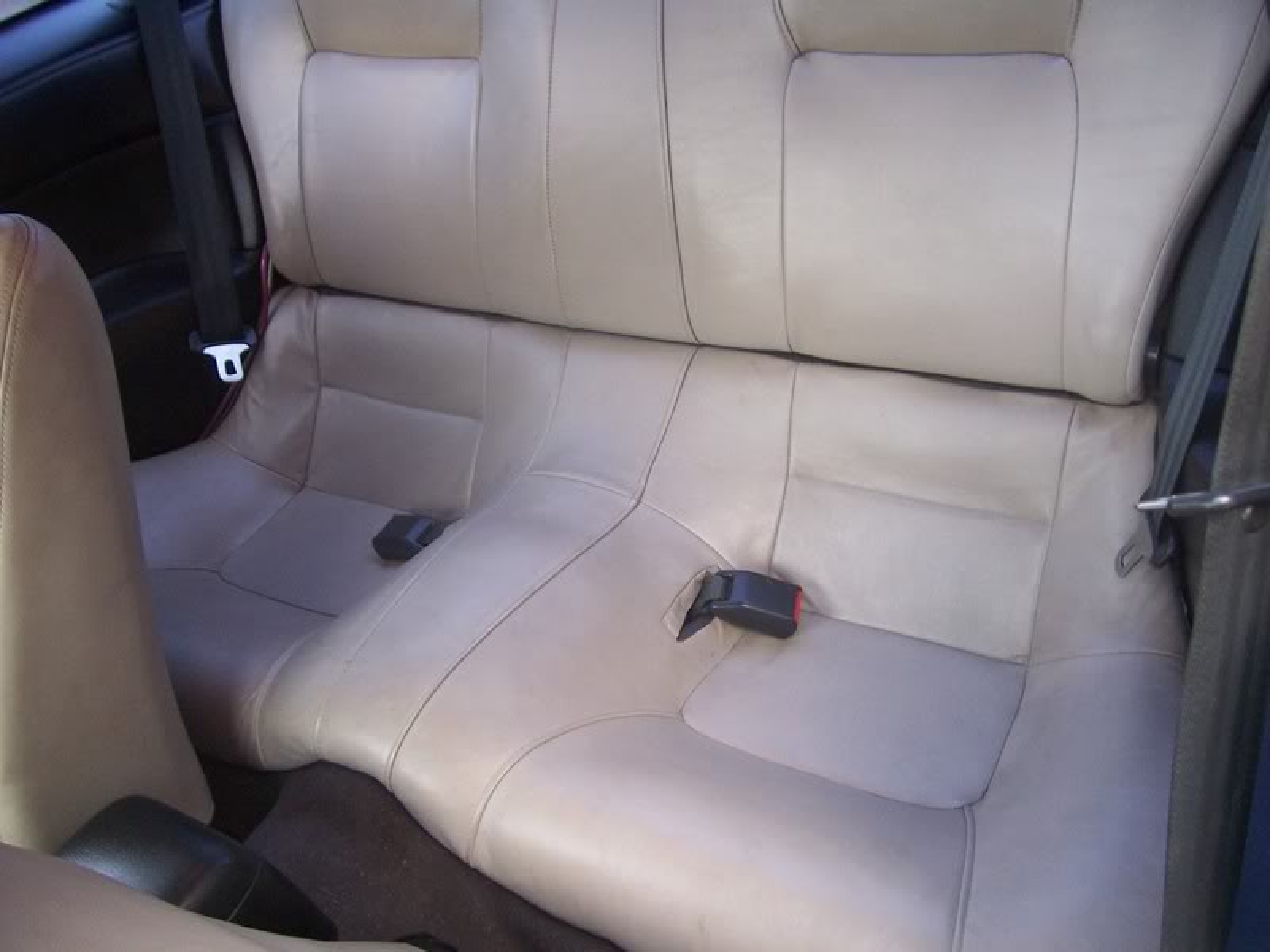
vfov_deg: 41.8
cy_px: 476
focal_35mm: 34
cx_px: 635
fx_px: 1247
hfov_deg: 54.0
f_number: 2.7
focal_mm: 5.6
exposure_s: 1/15
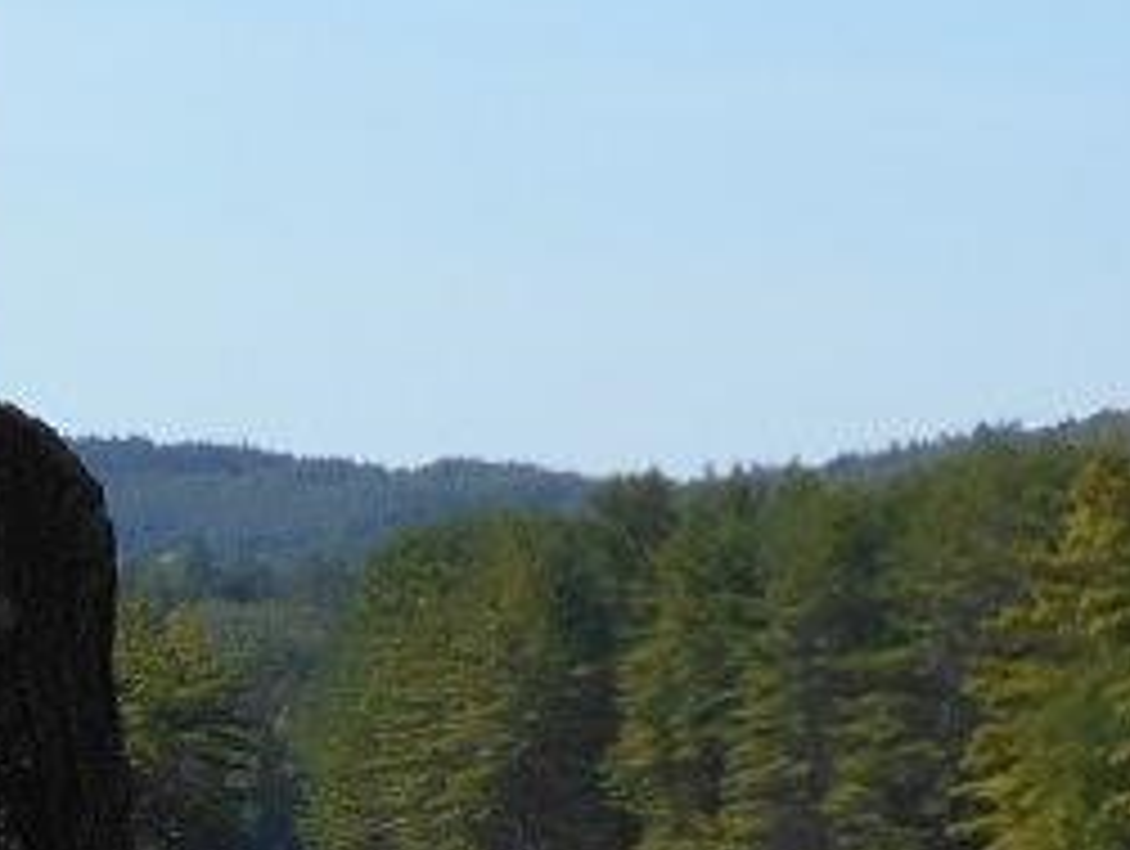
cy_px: 1354
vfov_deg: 5.3
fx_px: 9153
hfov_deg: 7.0
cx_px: -500
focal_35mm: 280
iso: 80
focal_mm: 7.7
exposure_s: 1/640
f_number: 4.2
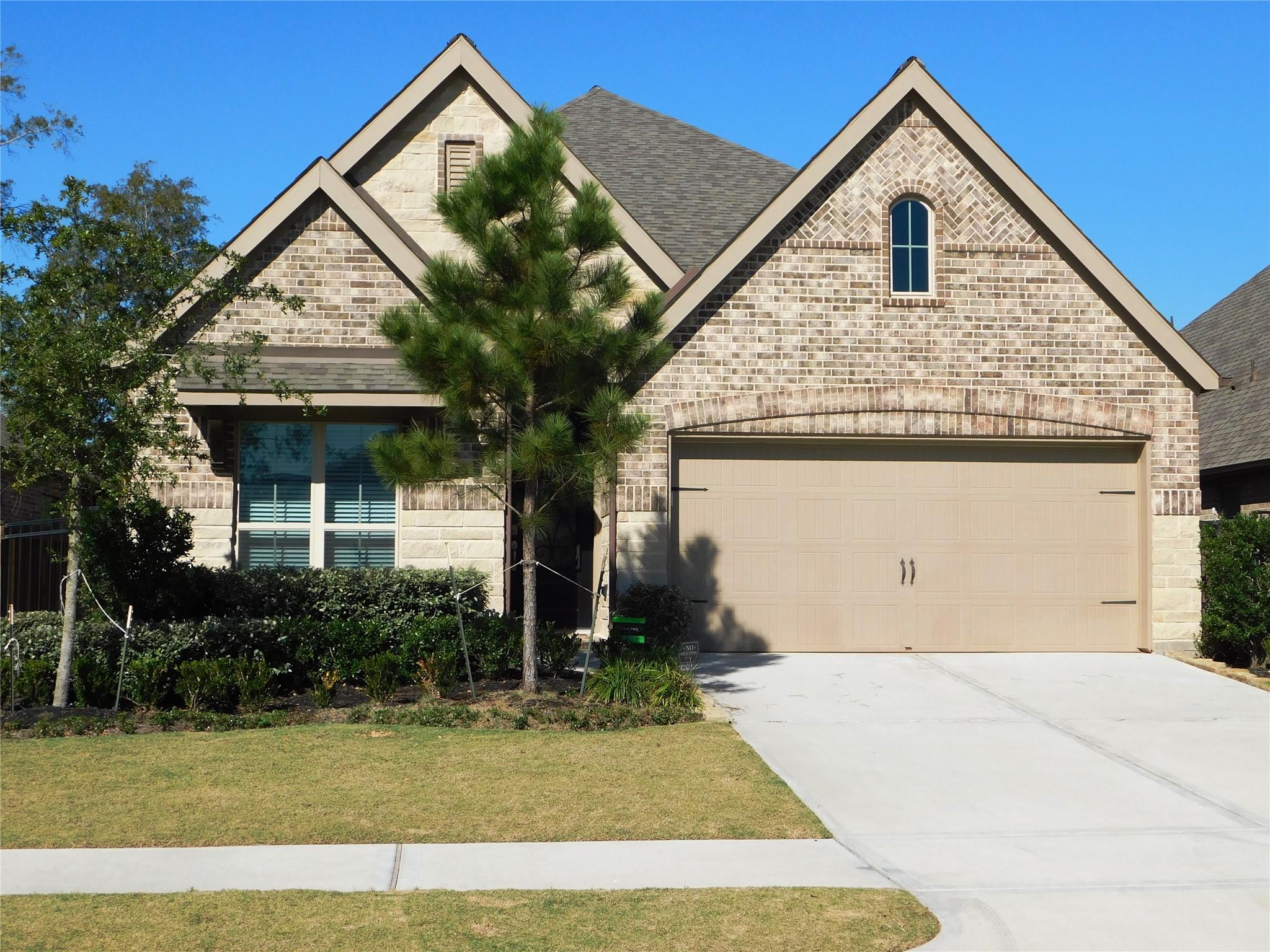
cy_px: 476
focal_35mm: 51
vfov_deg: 28.6
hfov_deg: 37.5
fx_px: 1871
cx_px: 635
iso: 125
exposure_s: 1/400
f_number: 7.6
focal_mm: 9
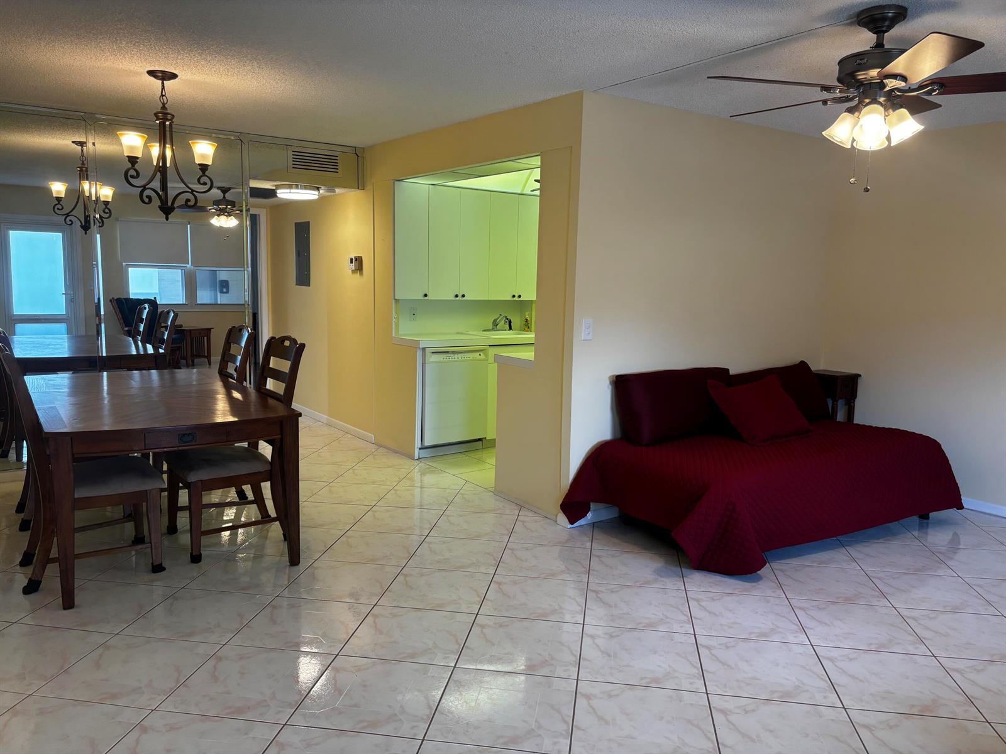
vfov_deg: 53.1
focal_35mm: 26
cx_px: 503
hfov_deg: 67.3
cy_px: 377
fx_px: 756
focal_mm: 5.96
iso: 100
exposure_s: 1/120
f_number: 1.6
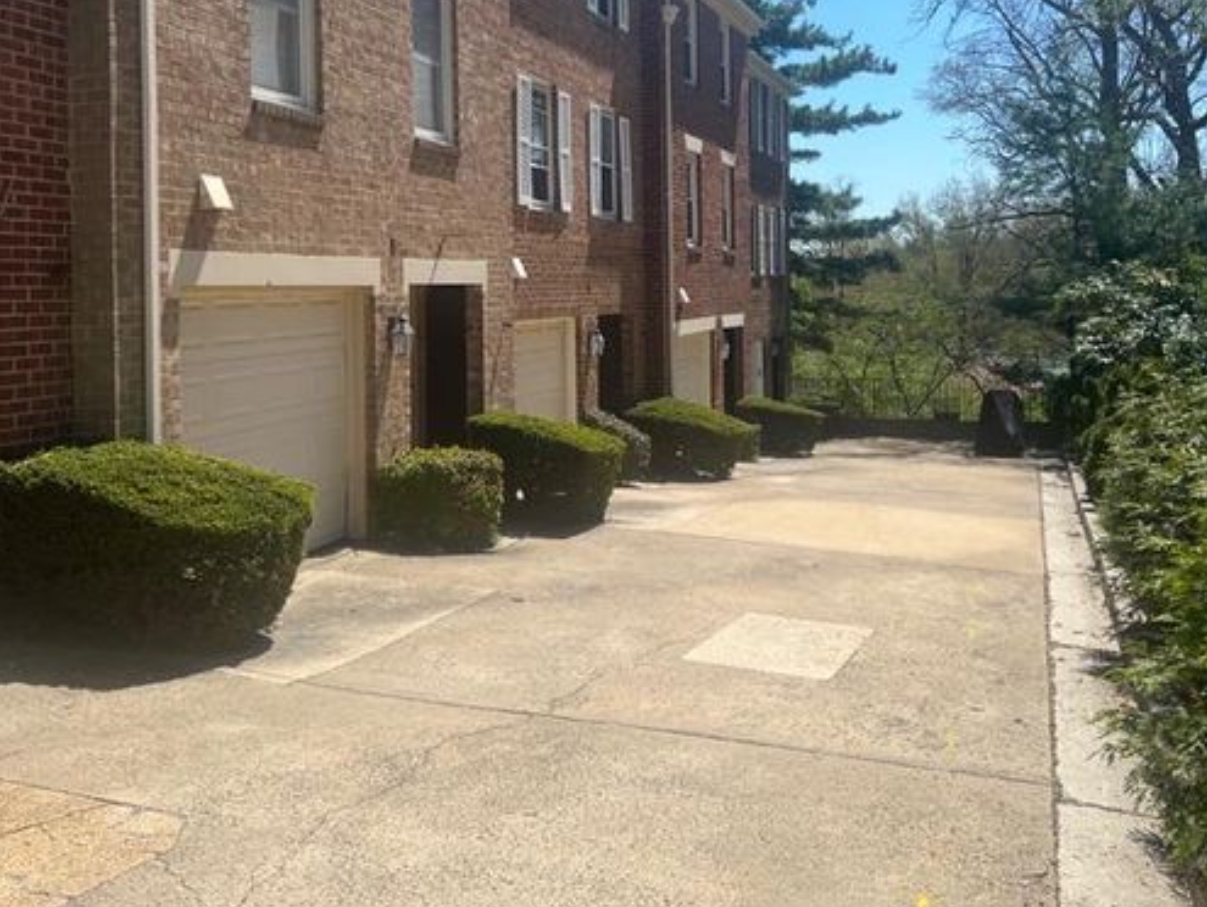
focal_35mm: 35
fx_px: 1221
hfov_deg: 52.6
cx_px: 600
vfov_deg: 40.2
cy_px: 291
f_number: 1.5
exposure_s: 1/4274
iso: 50
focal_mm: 5.7
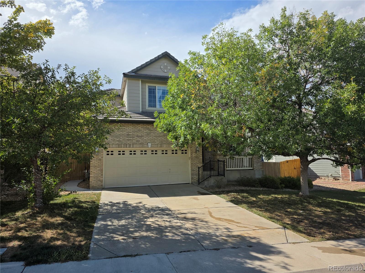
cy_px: 136
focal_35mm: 23
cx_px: 182
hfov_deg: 73.9
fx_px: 243
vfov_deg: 58.9
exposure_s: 1/5958
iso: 80
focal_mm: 6.3
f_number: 1.7
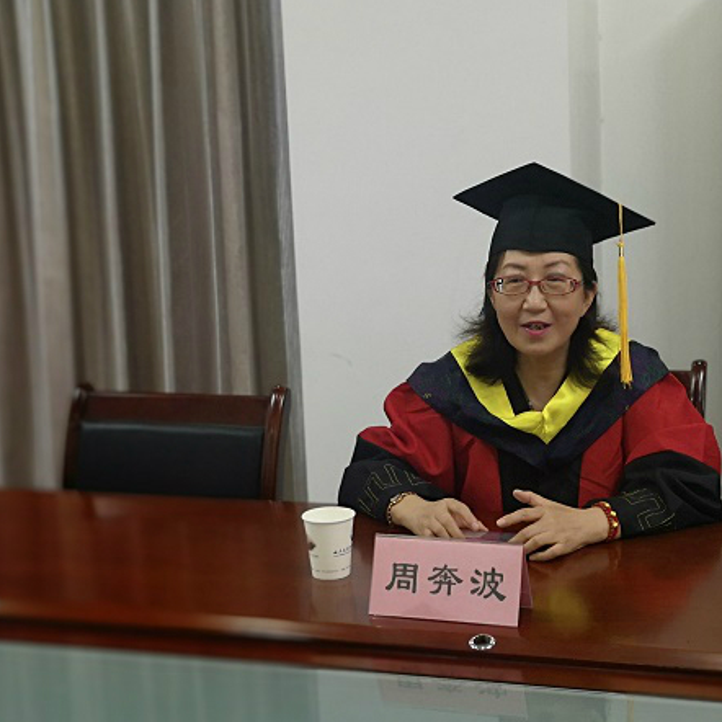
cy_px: 363
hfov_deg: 28.5
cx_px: 444
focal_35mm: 60
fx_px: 1416
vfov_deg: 28.6
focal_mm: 3.95
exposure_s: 1/50
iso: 100
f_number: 1.8
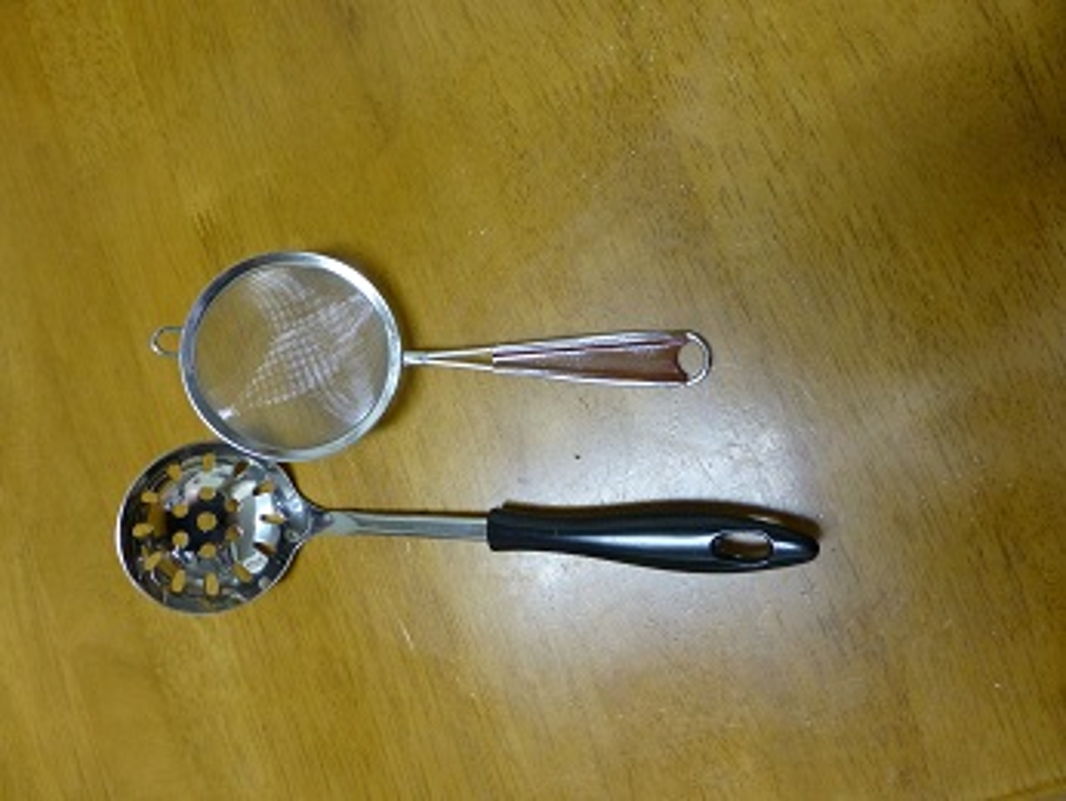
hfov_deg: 71.6
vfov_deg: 56.9
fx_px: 740
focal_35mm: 24
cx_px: 533
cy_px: 400
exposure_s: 1/30
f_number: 3.3
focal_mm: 4.3
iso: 400
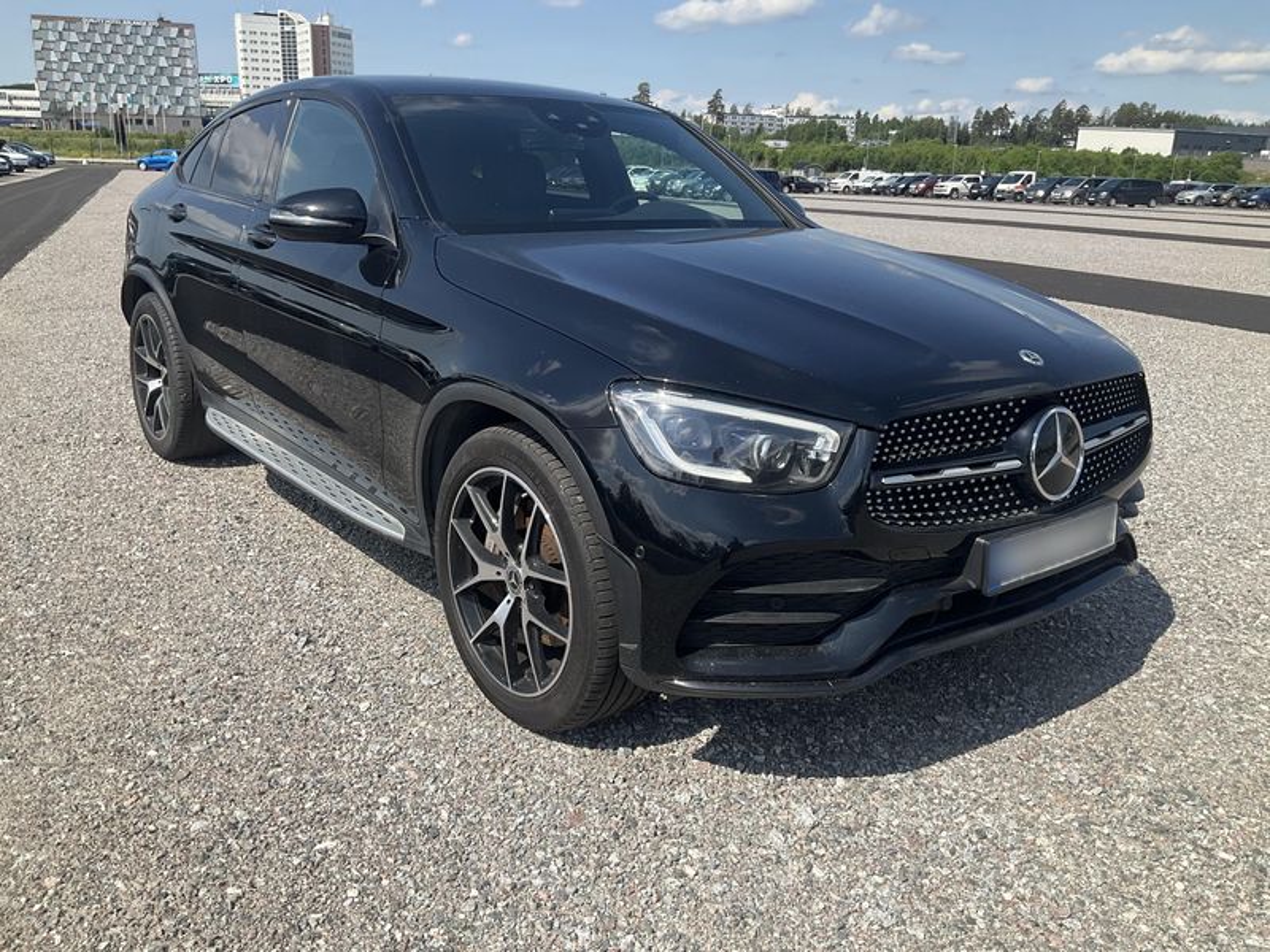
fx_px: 1064
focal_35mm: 29
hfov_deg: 61.7
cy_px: 476
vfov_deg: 48.2
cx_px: 635
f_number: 1.8
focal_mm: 3
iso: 25
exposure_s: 1/1626
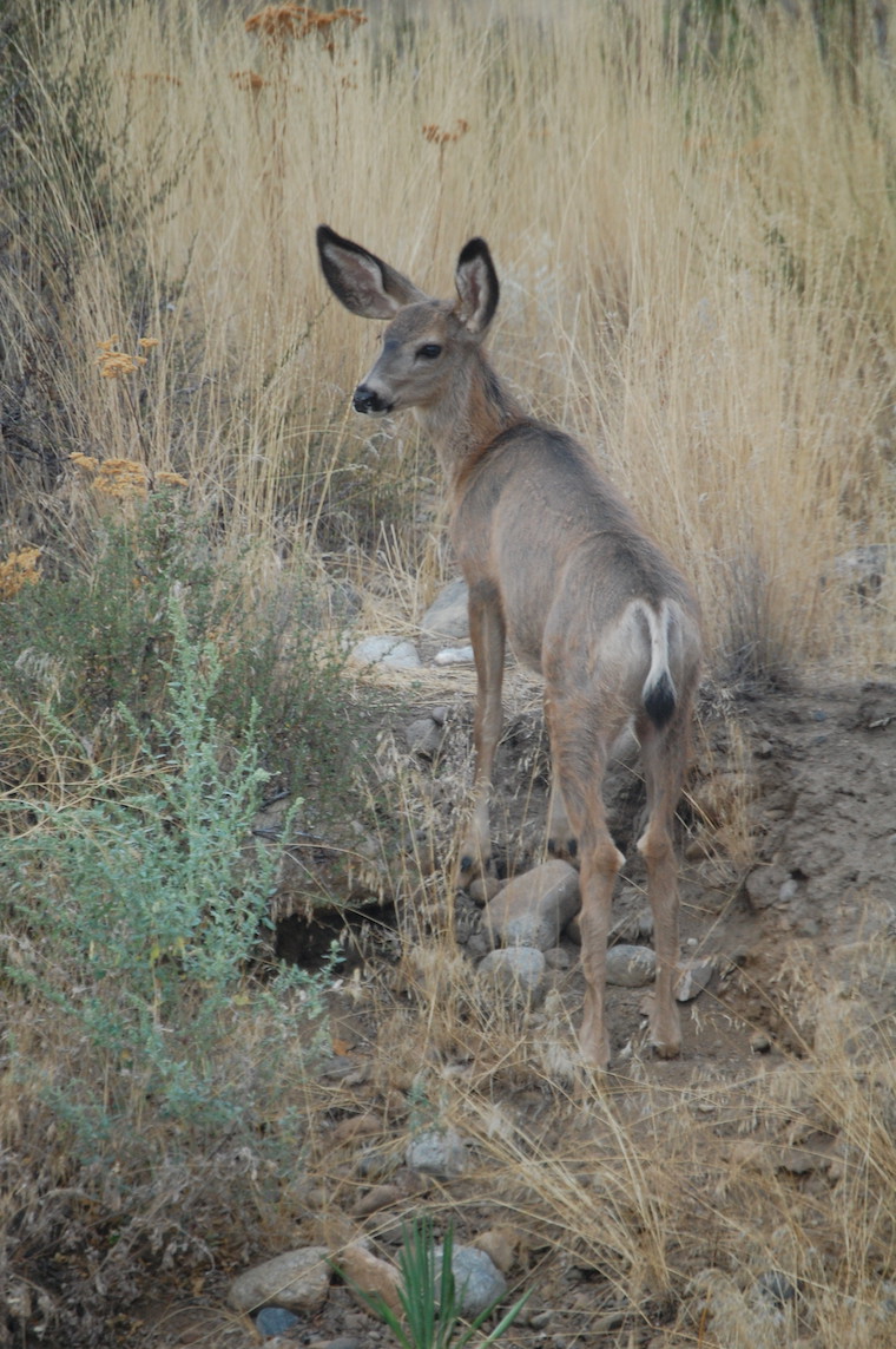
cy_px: 674
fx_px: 11220
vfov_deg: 6.9
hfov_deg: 4.6
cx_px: 448
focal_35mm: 300
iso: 800
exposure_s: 1/200
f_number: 5.6
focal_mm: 200
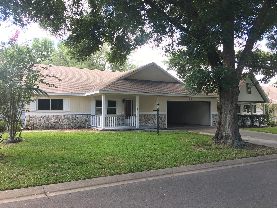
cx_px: 138
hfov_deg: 61.7
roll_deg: -1.9
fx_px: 232
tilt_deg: +2.8
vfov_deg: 48.2
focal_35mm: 29
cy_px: 104
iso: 40
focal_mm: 4.15
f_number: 2.2
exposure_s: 1/120
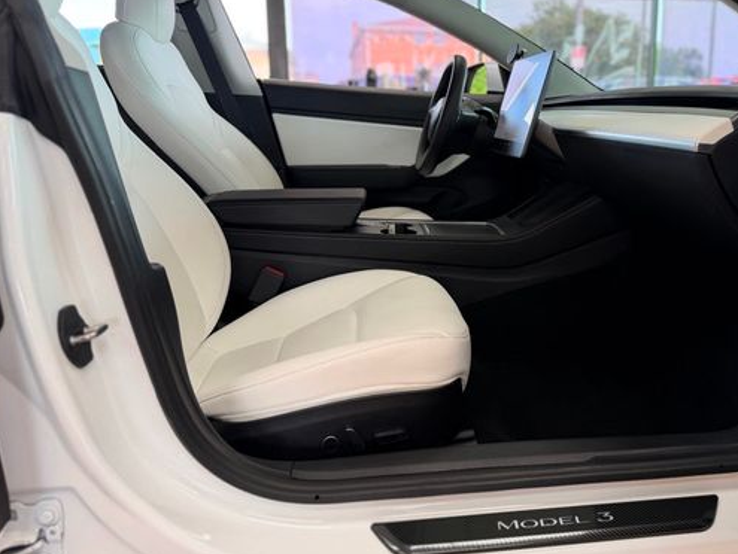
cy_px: 229
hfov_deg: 57.6
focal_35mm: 31
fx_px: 661
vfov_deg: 45.3
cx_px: 462
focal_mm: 6.76
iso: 64
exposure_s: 1/122
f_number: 1.78
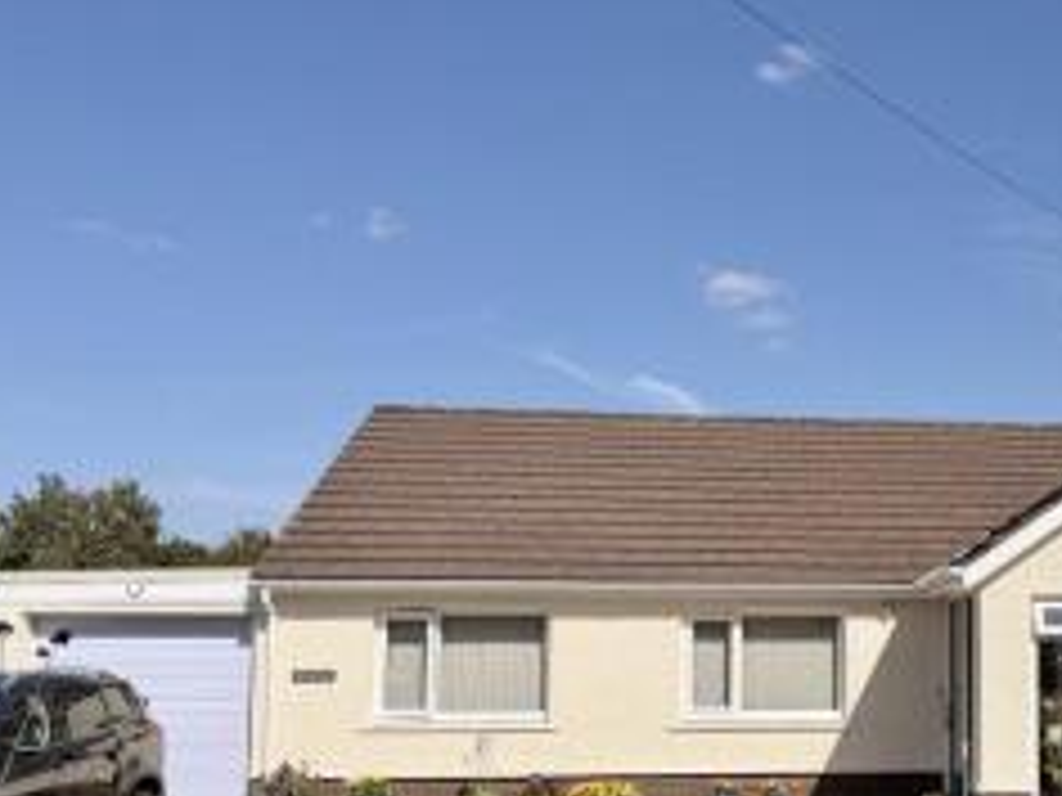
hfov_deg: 41.4
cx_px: 893
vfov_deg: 33.0
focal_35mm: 43
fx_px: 1319
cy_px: 596
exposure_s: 1/10309
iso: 80
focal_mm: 6.76
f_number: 1.78
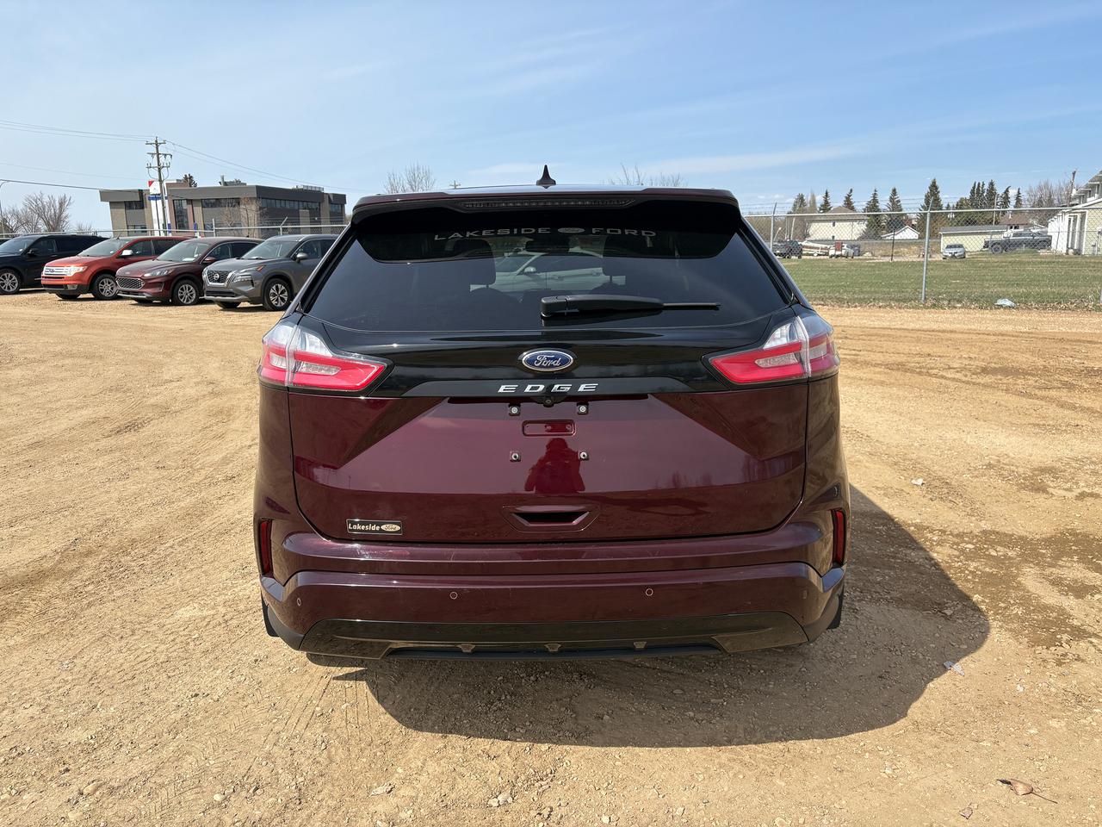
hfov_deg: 67.3
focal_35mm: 26
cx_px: 551
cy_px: 414
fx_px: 828
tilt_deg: -9.4
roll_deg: +0.8
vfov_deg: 53.1
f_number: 1.6
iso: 50
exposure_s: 1/2639
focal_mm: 5.96
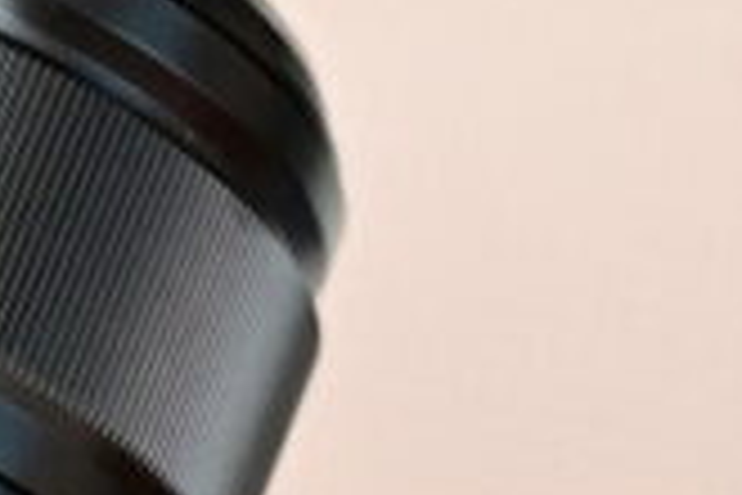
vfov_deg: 4.7
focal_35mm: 288
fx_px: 5938
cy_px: 646
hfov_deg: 7.0
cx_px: -382
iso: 800
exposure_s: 1/80
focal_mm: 31
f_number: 4
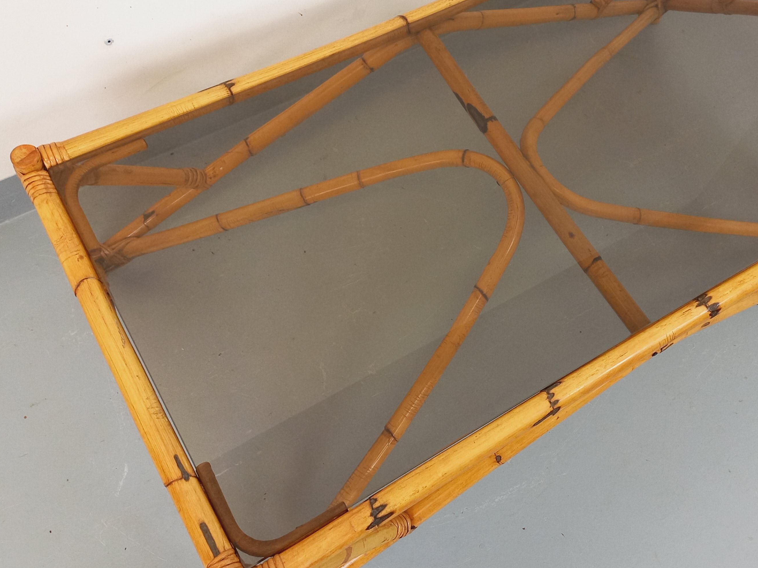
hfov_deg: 48.5
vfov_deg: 37.7
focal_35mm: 38
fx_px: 832
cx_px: 472
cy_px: 261
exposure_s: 1/50
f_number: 1.8
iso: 200
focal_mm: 4.65
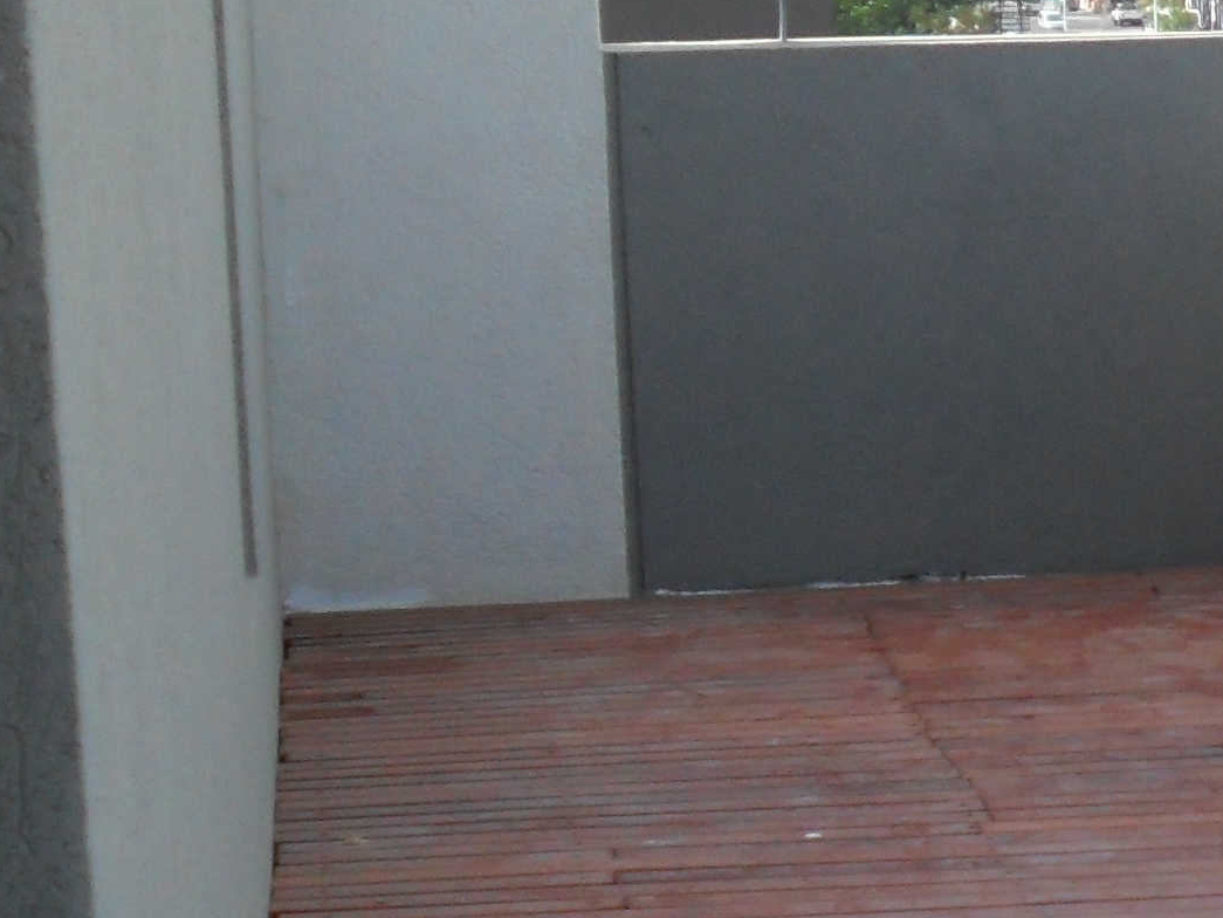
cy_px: 849
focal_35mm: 134
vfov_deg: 11.0
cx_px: 1765
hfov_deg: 13.9
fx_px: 4735
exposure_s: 1/500
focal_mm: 6.3
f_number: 3
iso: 80
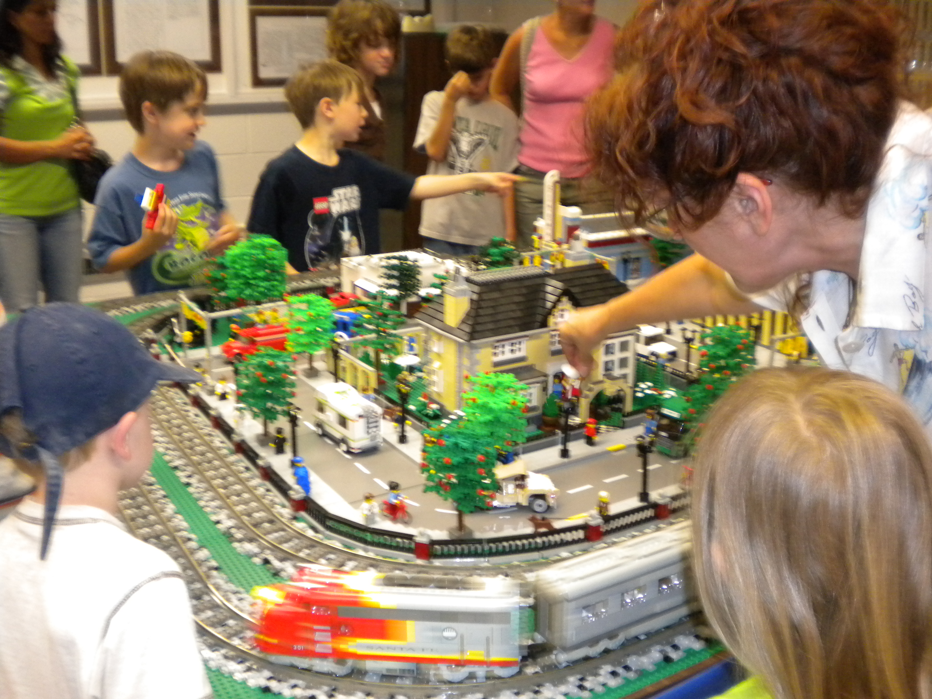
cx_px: 466
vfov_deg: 40.7
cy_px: 350
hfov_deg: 52.6
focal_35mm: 35
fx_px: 942
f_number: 3.1
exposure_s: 1/30
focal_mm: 6.3
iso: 400
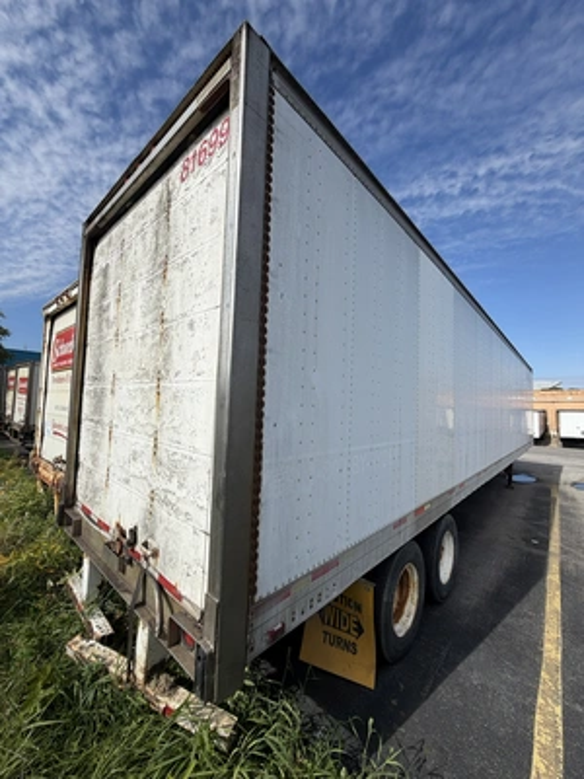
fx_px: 315
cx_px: 292
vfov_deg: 102.1
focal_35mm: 14
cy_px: 390
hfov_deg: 85.7
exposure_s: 1/1285
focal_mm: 2.22
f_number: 2.2
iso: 20
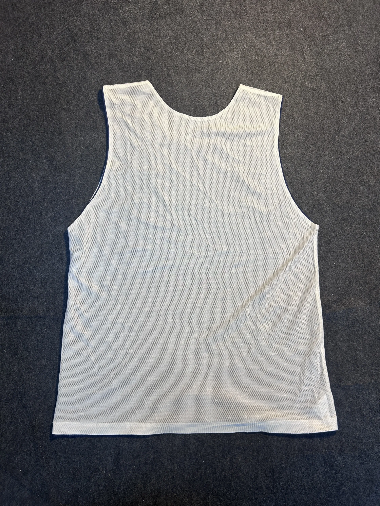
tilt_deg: -62.6
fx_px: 381
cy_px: 253
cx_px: 190
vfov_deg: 67.3
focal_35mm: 26
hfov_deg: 53.1
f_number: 1.5
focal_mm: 5.7
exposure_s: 1/50
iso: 100
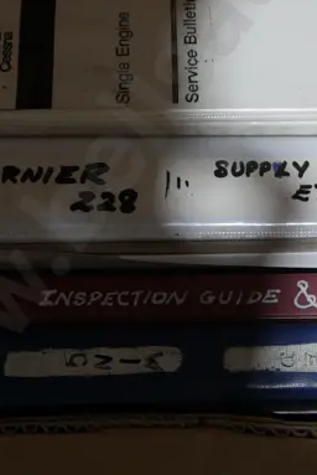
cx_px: 261
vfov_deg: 19.6
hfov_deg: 13.6
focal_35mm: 100
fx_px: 1318
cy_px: -36
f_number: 4.5
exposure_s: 1/60
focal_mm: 18
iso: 320
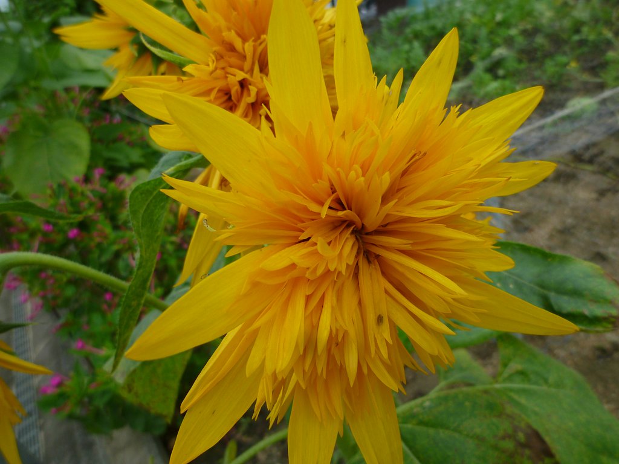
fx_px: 447
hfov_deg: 69.4
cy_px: 232
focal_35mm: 25
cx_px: 310
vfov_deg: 54.9
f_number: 4
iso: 80
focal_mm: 4.5
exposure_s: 1/100
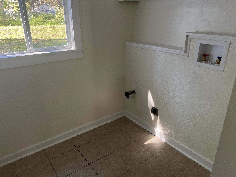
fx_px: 177
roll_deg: +0.1
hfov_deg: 67.3
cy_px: 88
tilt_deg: -23.4
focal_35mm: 26
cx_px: 118
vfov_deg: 53.1
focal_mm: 5.7
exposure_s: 1/121
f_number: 1.5
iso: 40
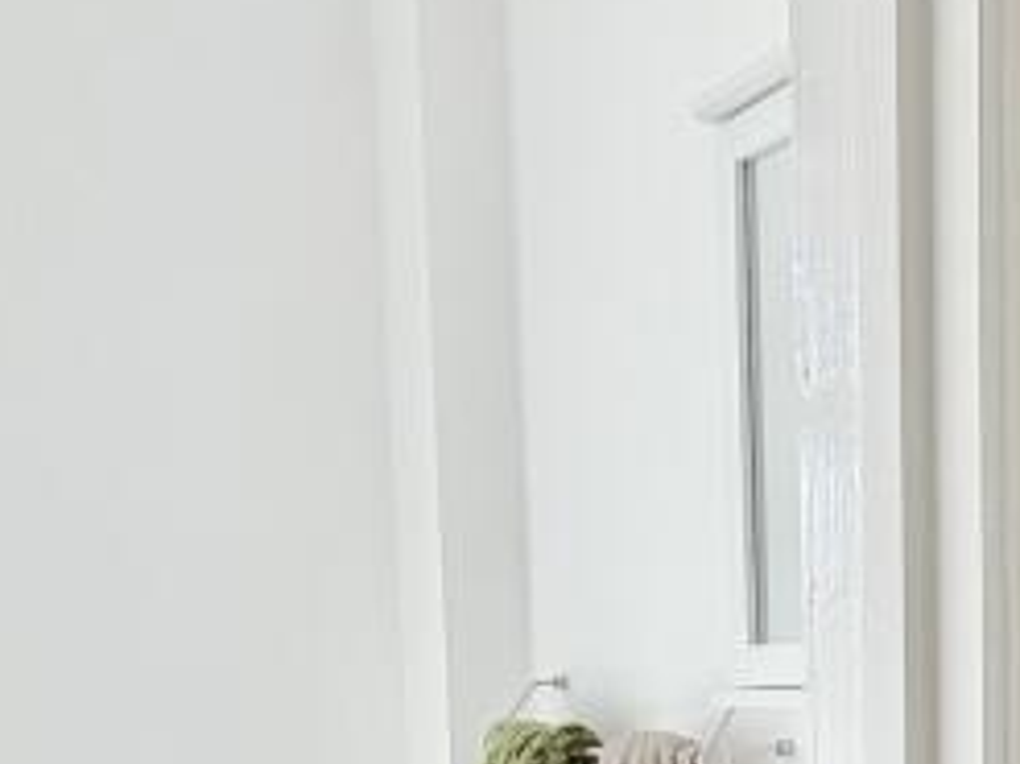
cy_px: 896
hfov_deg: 28.7
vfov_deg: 23.3
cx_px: 1231
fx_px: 1708
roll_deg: -0.2
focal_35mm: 58
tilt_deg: -7.0
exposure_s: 1/183
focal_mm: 2.22
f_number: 2.2
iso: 40
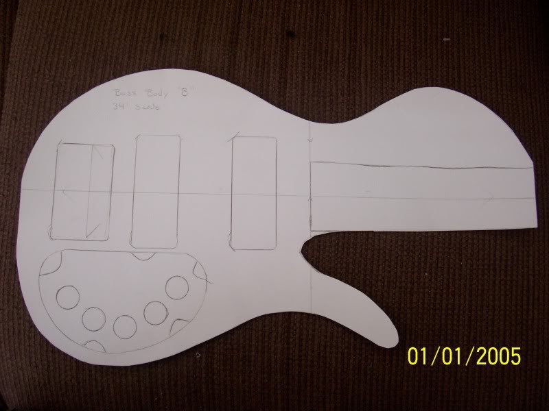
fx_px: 539
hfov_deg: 54.0
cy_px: 206
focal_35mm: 34
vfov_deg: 41.8
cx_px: 274
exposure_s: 1/32
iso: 143
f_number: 2.7
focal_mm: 5.6
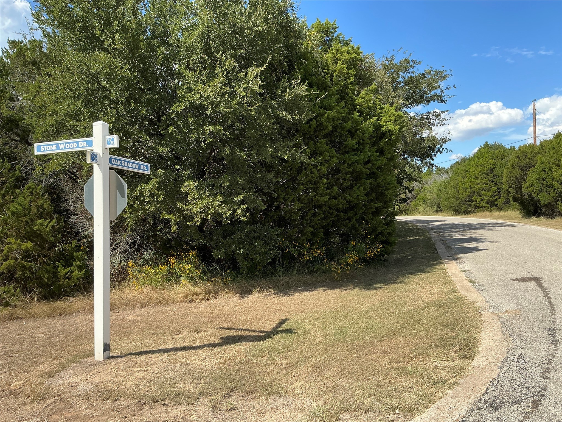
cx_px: 281
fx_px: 455
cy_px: 211
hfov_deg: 63.4
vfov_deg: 49.7
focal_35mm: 28
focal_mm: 3
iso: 25
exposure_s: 1/1250
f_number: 1.8
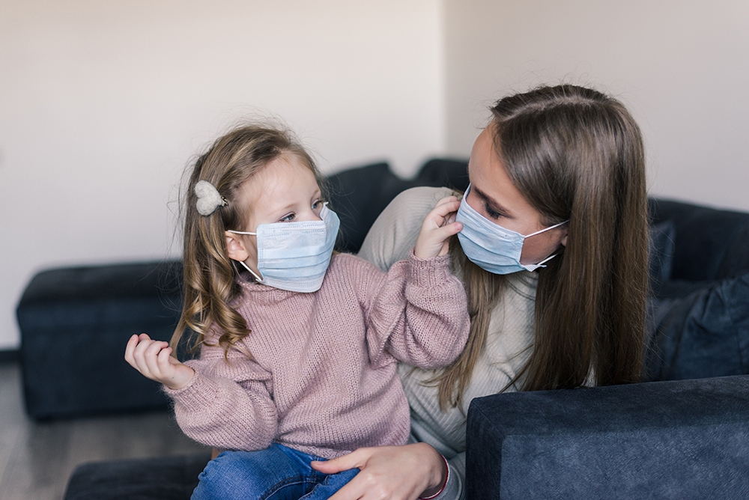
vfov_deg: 27.0
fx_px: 1041
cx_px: 374
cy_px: 250
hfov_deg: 39.6
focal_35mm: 50
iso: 250
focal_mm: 50
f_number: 2.2
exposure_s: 1/125
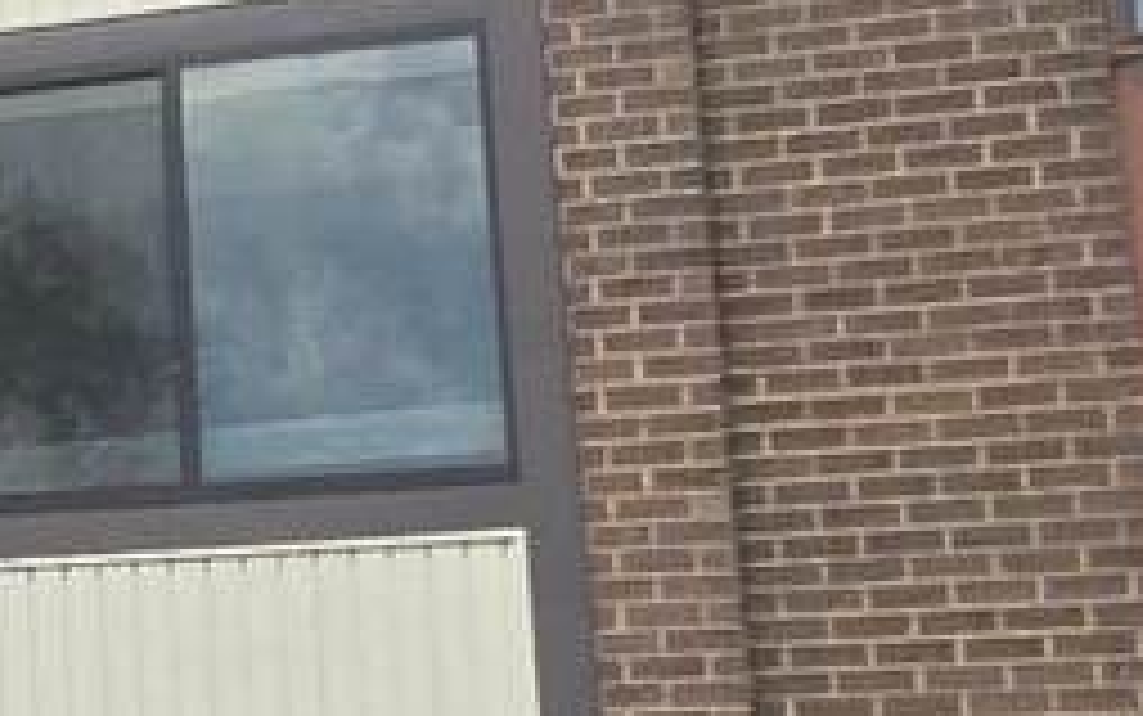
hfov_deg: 13.5
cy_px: 414
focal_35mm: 123
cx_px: -1404
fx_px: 3833
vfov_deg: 10.7
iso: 80
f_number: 1.8
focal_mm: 5.4
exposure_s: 1/3291
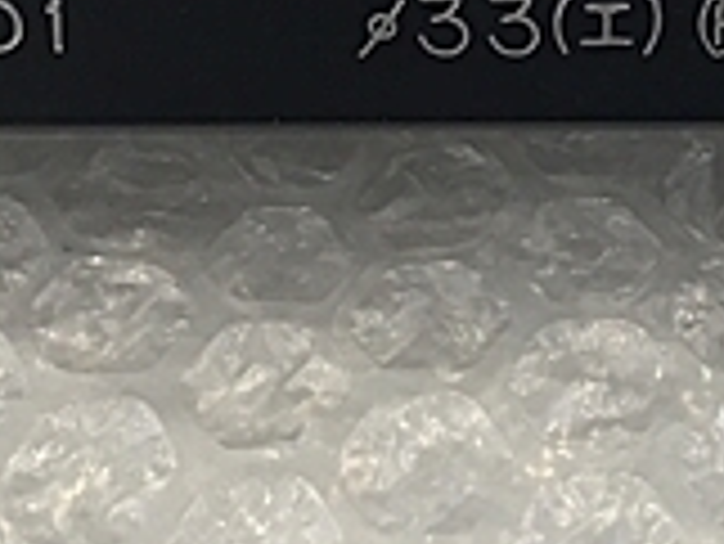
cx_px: 517
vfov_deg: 12.7
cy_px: 0
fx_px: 2407
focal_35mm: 115
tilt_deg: -55.5
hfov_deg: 17.0
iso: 32
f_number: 2.2
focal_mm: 4.15
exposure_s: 1/40
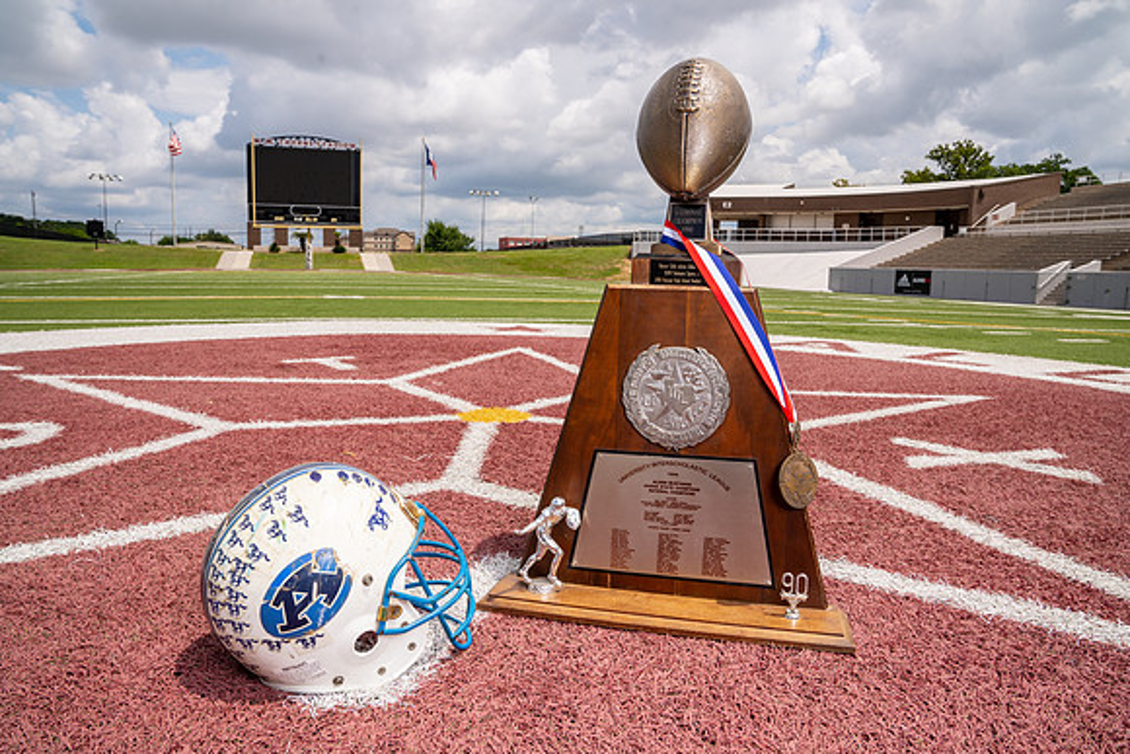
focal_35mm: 25
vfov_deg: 51.3
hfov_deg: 71.5
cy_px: 377
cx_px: 565
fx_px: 785
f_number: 11
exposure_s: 1/200
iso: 125
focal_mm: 25
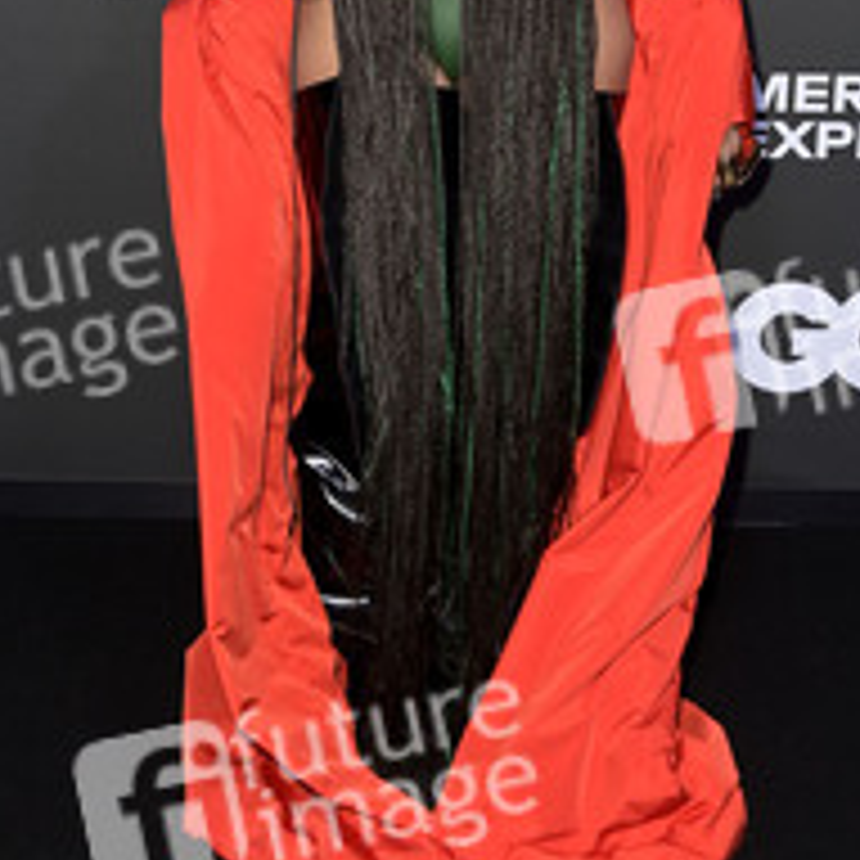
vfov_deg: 29.0
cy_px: 113
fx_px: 1602
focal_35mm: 57
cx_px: 437
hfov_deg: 30.0
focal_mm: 32
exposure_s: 1/250
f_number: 5.6
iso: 1000
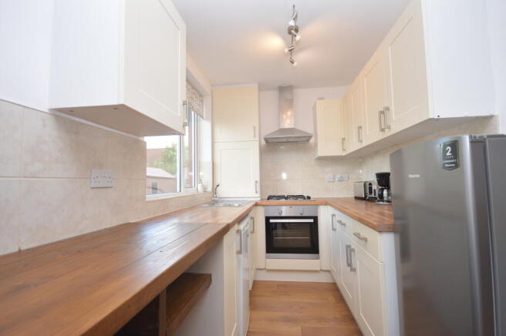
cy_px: 168
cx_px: 253
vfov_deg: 71.9
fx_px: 232
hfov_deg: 95.0
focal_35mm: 16
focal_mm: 11
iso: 400
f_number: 5
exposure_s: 1/100
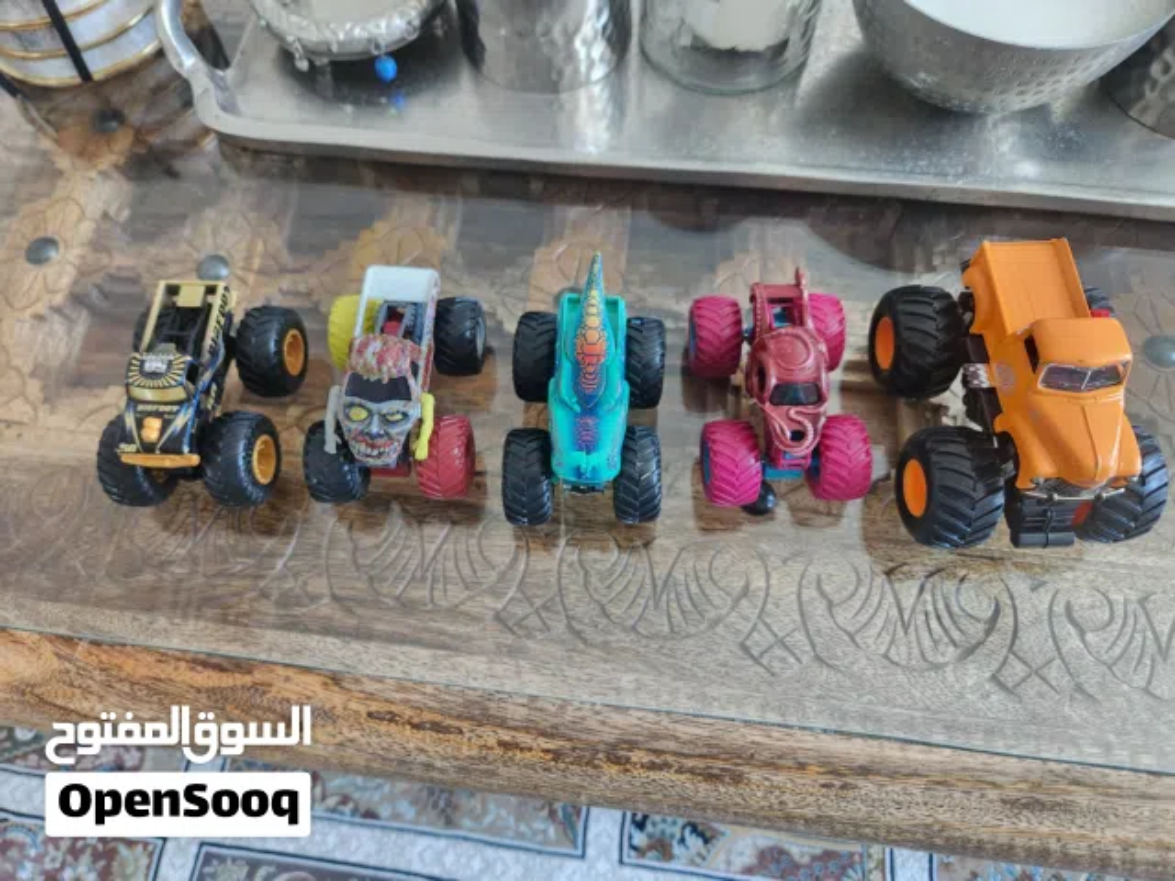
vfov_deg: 58.9
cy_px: 440
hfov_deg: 73.9
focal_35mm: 23
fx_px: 781
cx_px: 588
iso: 320
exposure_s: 1/100
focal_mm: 5.4
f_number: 1.8
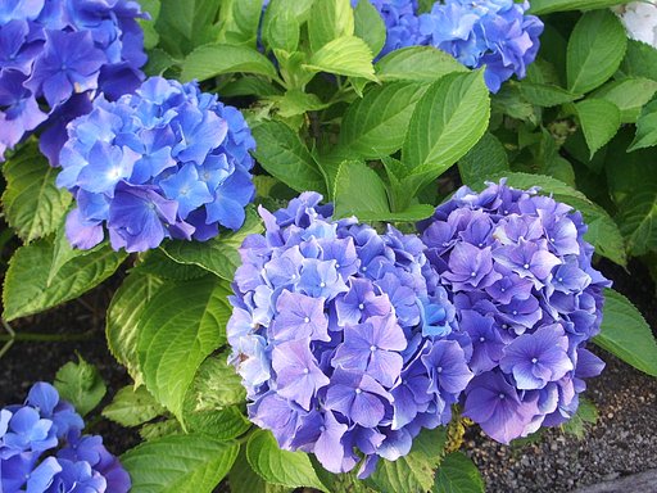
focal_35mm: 50
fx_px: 949
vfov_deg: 29.1
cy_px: 246
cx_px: 328
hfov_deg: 38.2
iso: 100
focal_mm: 8.2
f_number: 3.1
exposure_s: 1/80
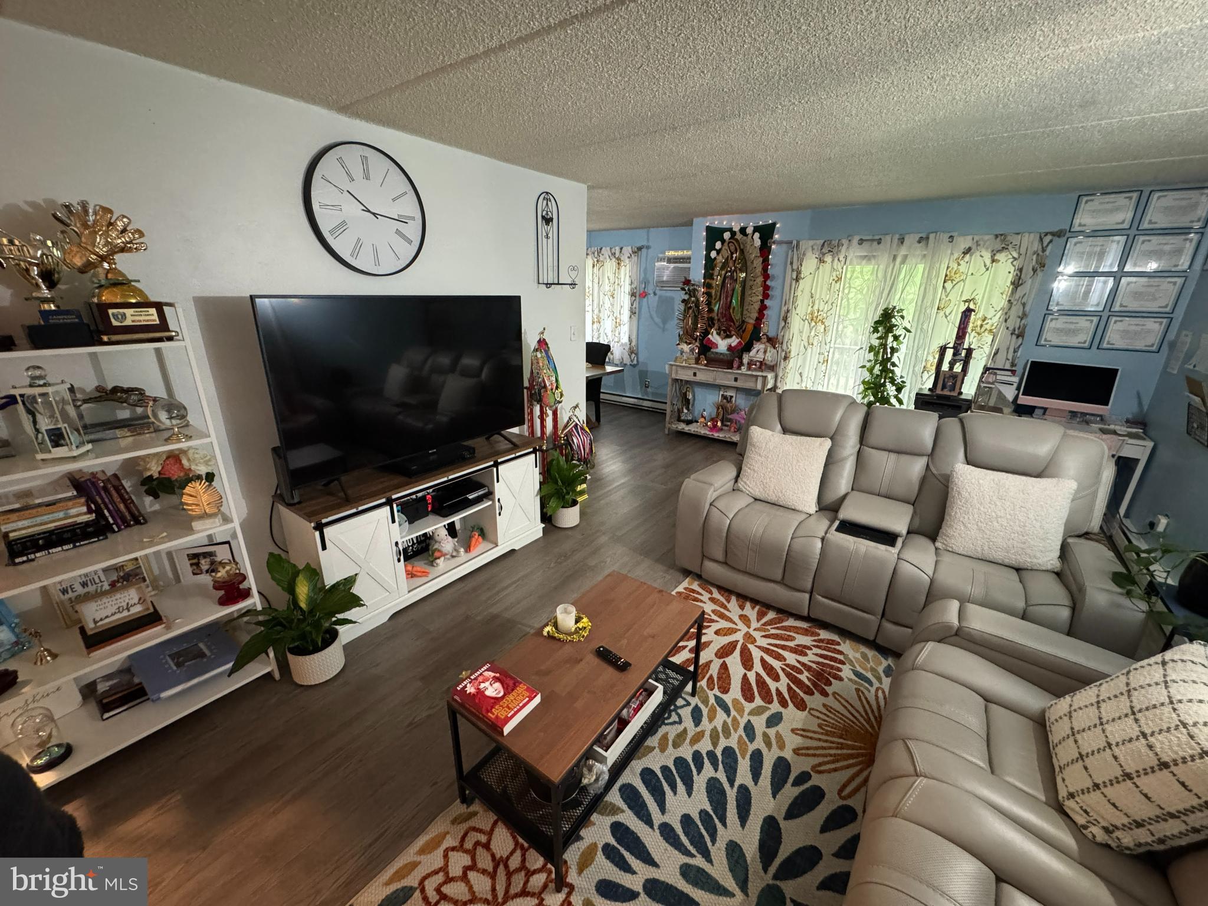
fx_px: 489
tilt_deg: -19.2
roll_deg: -1.2
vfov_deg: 85.7
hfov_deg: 102.1
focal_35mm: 14
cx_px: 604
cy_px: 453
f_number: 2.2
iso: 1000
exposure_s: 1/40
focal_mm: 2.22
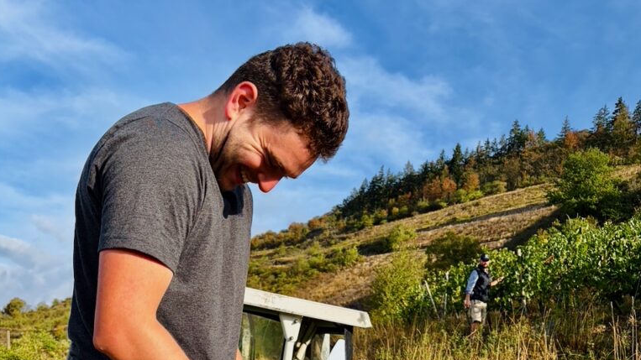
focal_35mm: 38
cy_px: 403
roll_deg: -5.2
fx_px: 646
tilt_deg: -3.0
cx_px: 319
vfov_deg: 28.2
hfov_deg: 52.8
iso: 50
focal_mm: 5.96
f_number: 1.6
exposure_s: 1/2985
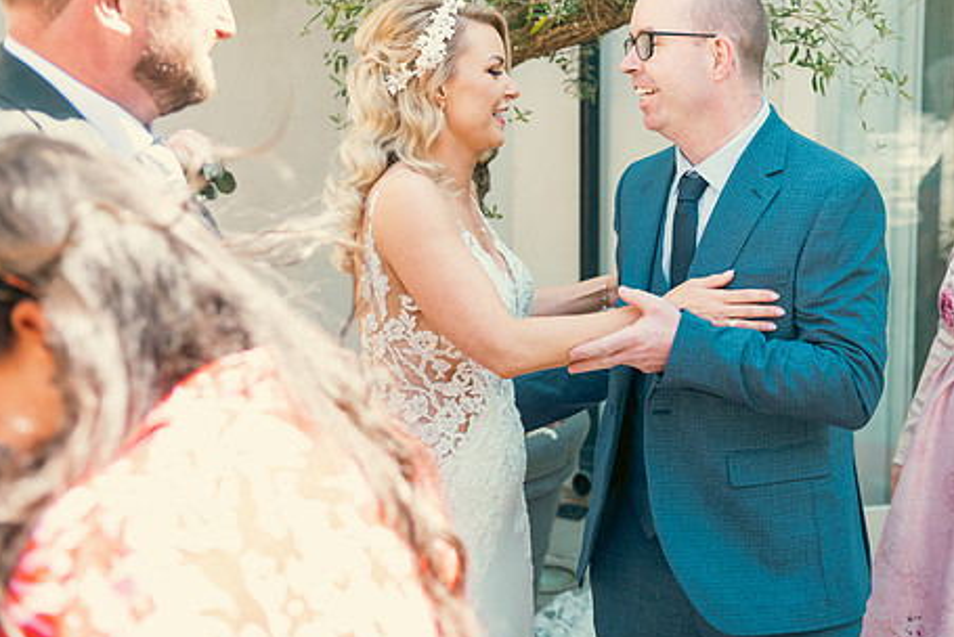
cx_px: 593
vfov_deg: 26.5
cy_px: 250
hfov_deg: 38.6
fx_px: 1352
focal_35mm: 51
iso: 160
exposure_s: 1/250
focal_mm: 40
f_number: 3.5
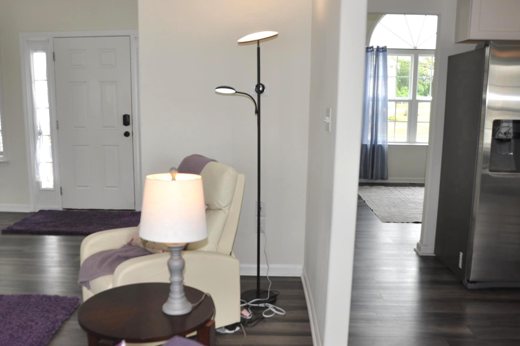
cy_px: 186
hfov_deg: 54.4
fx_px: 505
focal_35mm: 35
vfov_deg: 37.7
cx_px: 240
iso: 200
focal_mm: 20
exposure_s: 1/200
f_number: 4
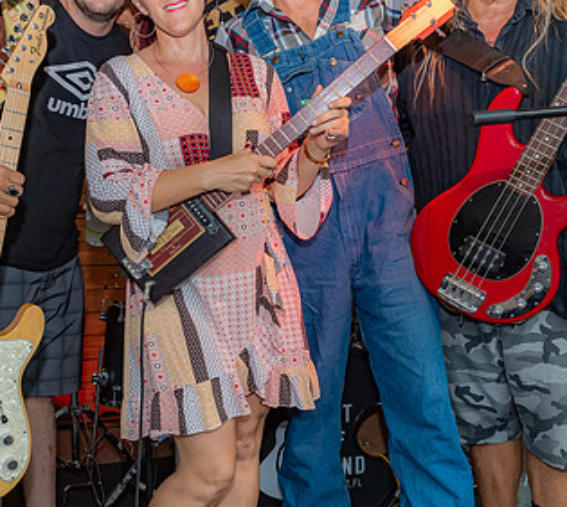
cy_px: 237
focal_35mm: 46
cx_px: 225
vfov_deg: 34.8
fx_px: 809
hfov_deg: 38.5
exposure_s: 1/160
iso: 800
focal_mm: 24
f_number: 5.6
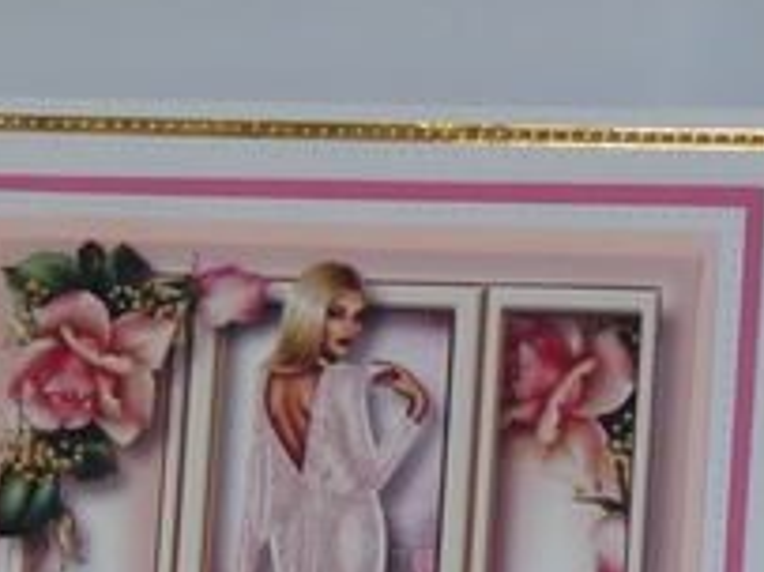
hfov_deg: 8.3
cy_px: 612
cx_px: 154
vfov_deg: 6.2
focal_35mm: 237
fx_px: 5228
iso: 800
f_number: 5
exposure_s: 1/80
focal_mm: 17.5
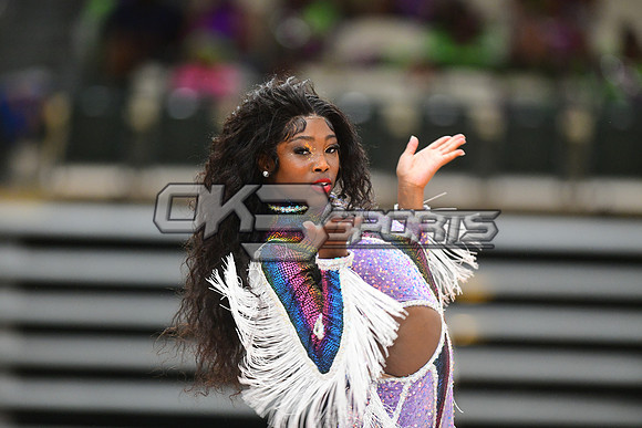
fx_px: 5351
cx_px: 321
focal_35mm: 300
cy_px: 214
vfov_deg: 4.6
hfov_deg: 6.9
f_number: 3.2
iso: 6400
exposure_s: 1/1000
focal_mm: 300
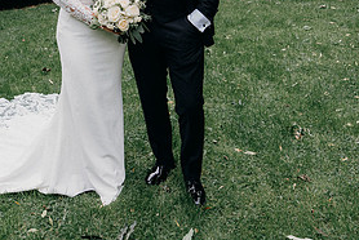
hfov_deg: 38.9
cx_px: 106
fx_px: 499
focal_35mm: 50
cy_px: 14
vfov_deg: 26.0
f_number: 3.5
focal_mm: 24
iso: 125
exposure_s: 1/200
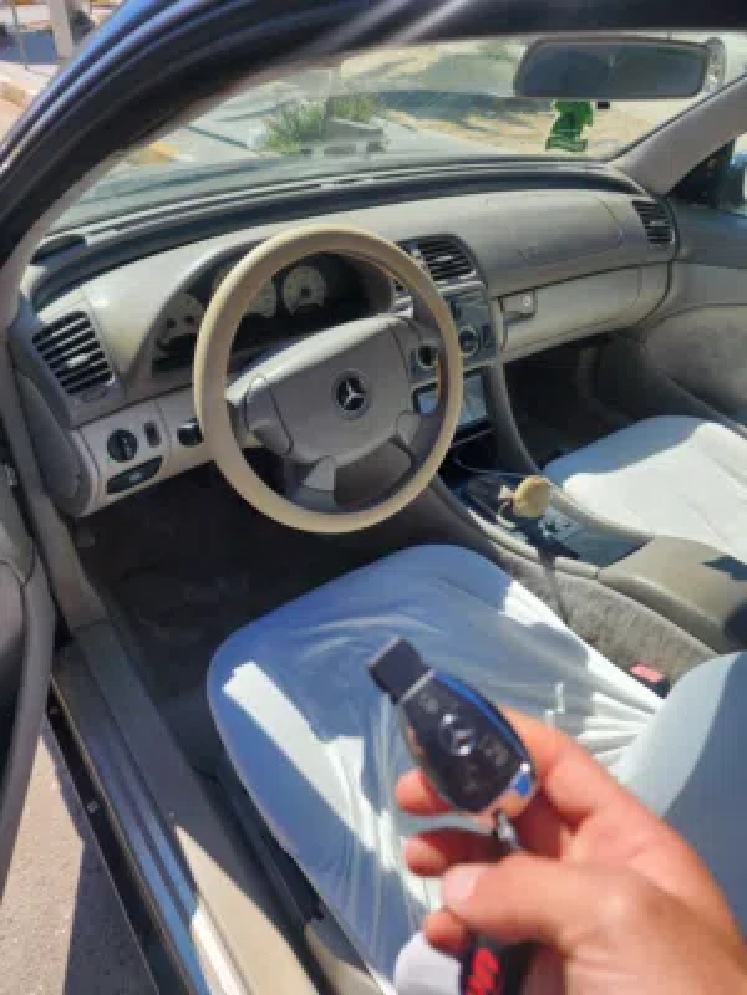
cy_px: 498
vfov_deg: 73.9
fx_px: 662
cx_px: 374
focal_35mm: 23
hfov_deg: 58.9
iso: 12
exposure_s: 1/677
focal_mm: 6.4
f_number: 1.8
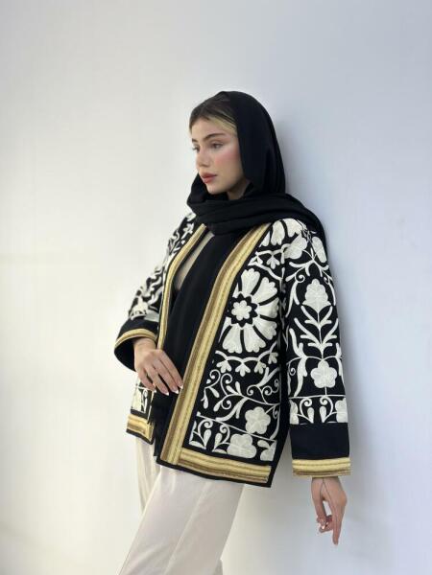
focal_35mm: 48
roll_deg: -0.3
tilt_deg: -1.1
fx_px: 799
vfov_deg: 39.7
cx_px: 216
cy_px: 288
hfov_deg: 30.3
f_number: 1.78
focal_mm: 6.86
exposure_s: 1/210
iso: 80
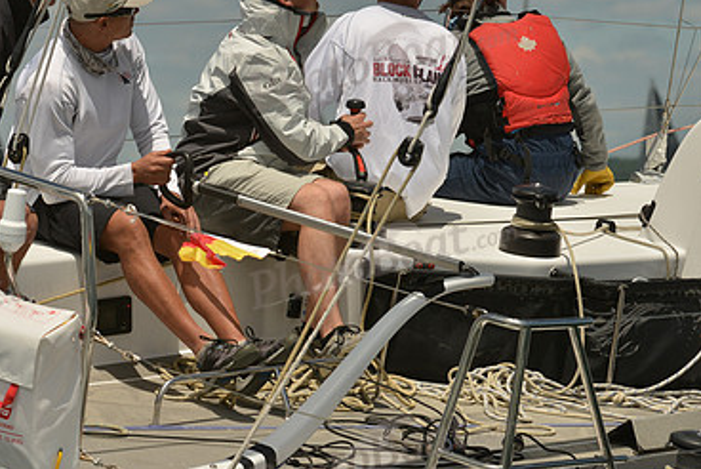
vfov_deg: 4.4
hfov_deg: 6.5
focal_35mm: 315
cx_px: 152
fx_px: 6138
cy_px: 188
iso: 200
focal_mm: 200
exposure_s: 1/1000
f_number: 9
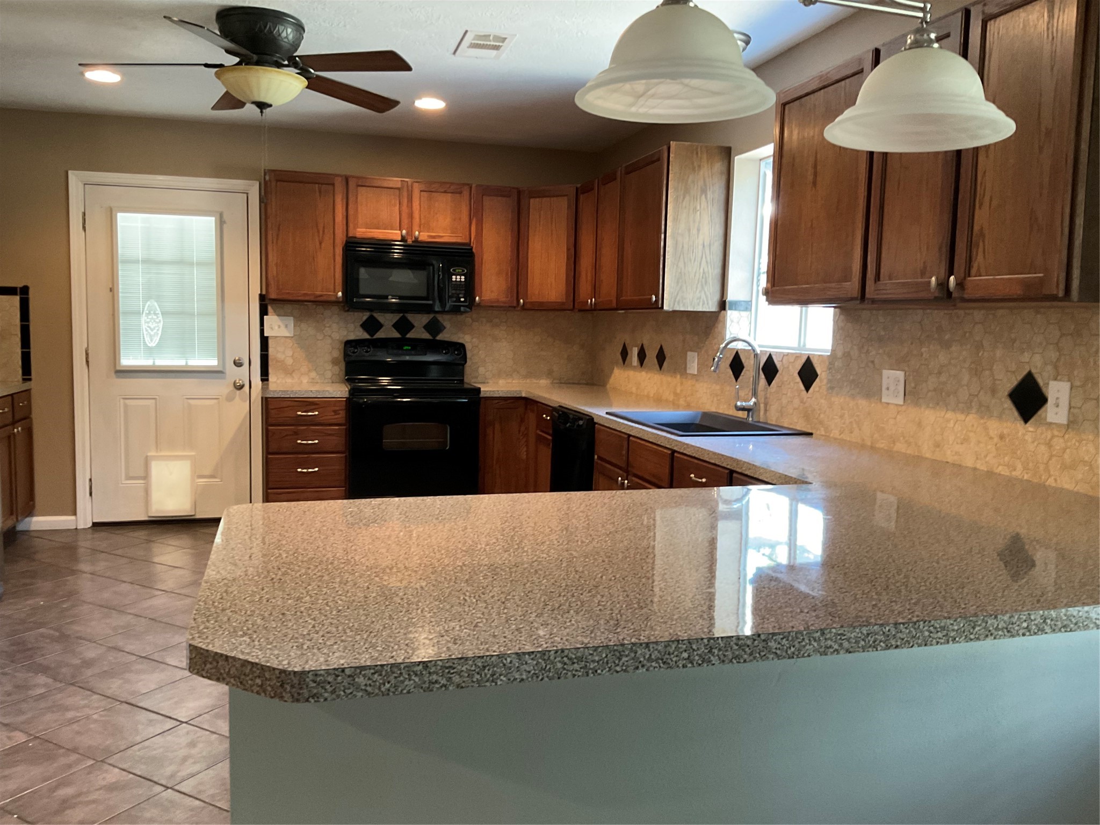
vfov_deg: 48.2
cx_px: 550
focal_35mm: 29
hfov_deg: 61.7
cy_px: 412
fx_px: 922
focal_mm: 3
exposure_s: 1/40
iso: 200
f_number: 1.8
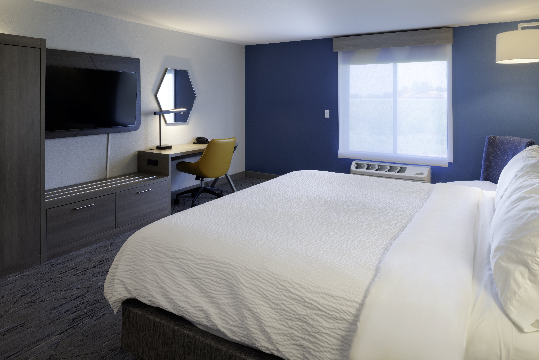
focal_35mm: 24
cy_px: 180
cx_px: 270
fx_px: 359
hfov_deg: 73.7
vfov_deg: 53.2
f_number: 13
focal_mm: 24
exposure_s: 1/1.67
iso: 400
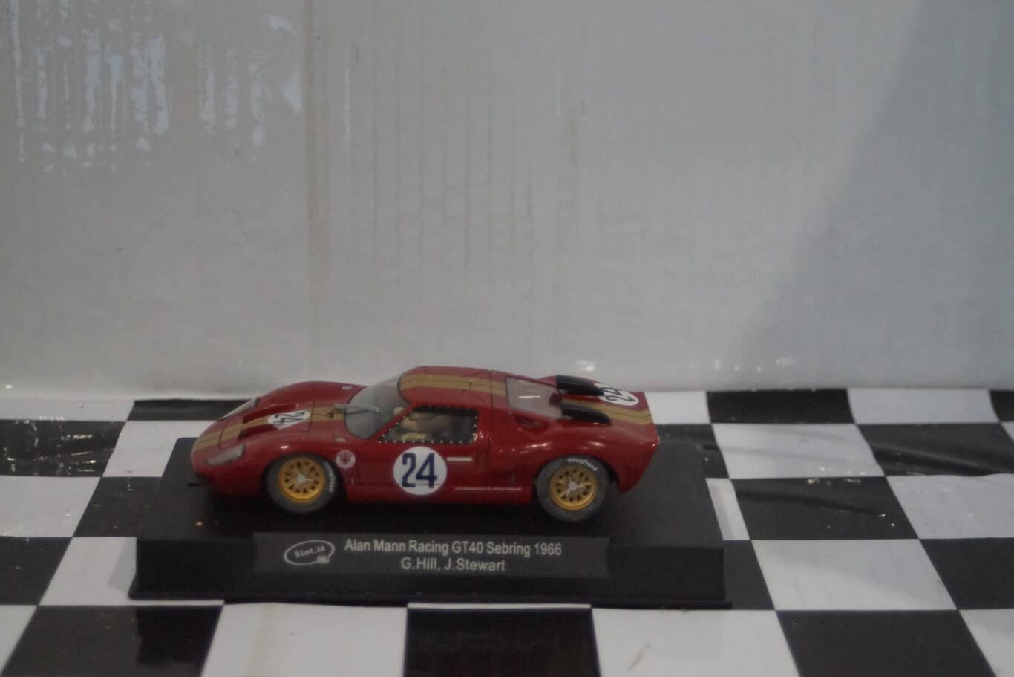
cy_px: 338
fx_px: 2113
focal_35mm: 75
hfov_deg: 27.0
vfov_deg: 18.2
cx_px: 507
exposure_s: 1/160
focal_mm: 50
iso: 3200
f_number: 4.5
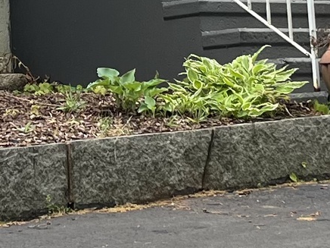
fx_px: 1745
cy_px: -102
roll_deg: +4.0
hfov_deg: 10.8
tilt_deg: +8.5
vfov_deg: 8.0
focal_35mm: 183
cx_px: 47
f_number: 1.6
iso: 40
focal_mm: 5.1
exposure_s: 1/167
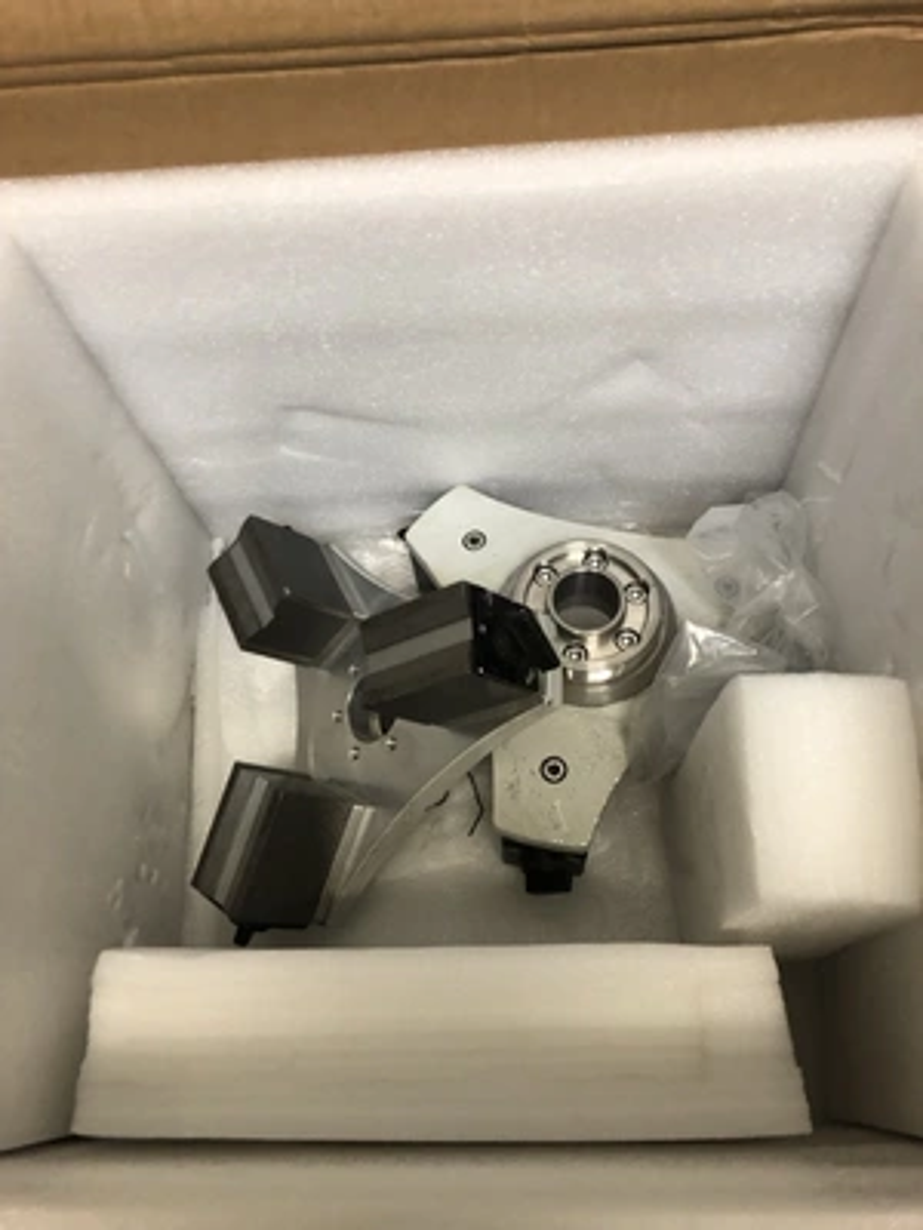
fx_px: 995
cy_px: 615
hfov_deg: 49.7
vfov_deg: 63.4
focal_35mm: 28
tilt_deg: -70.7
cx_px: 462
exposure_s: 1/15
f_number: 1.8
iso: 50
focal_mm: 3.99
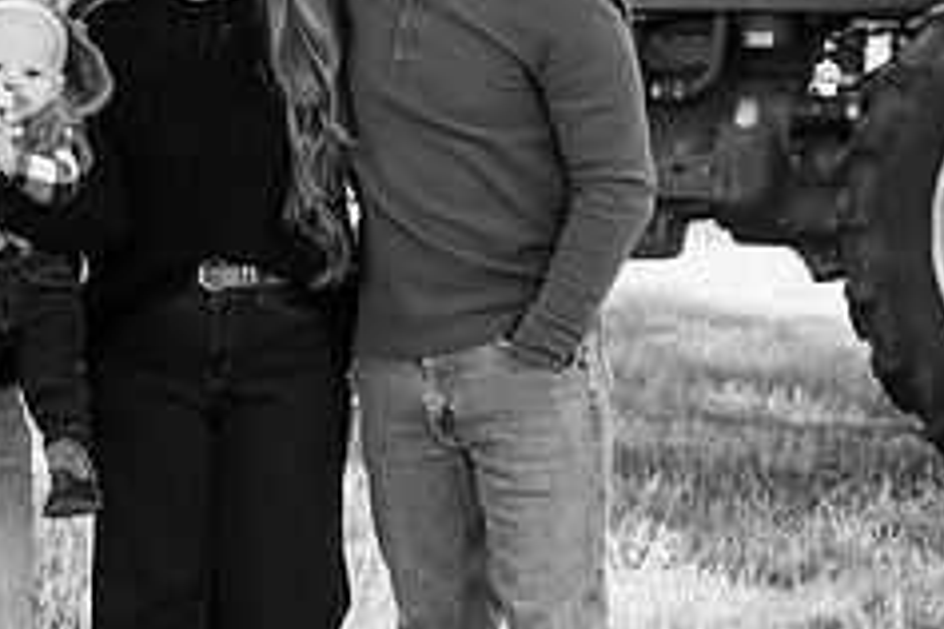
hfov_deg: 11.9
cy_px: 98
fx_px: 4484
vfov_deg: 8.0
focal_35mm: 171
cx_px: -48
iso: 1000
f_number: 7.1
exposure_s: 1/320
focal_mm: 70
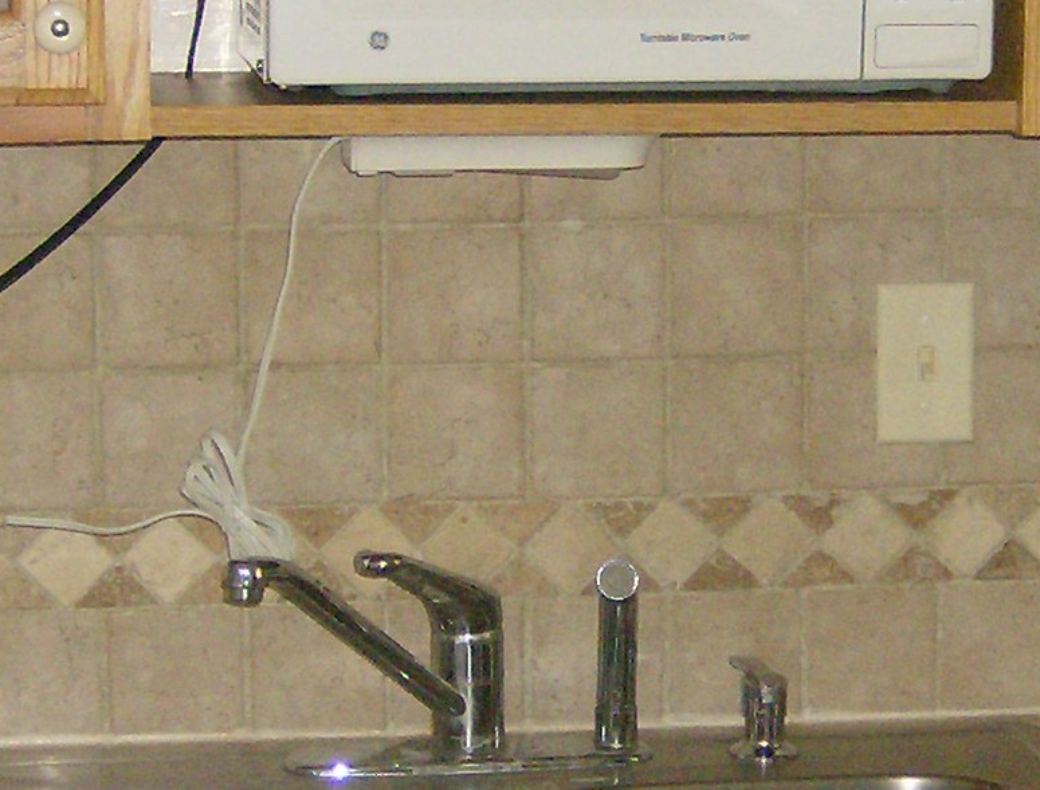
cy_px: 463
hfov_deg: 15.0
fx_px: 3925
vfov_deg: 11.5
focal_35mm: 130
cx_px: 753
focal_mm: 6
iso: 200
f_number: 2.8
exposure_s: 1/60
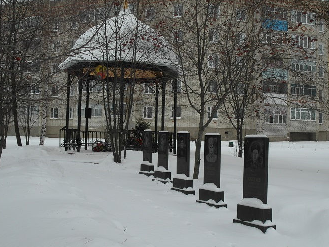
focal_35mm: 44
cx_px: 171
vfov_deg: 32.9
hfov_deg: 42.9
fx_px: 418
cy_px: 120
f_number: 4.2
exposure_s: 1/250
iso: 80
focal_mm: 7.8
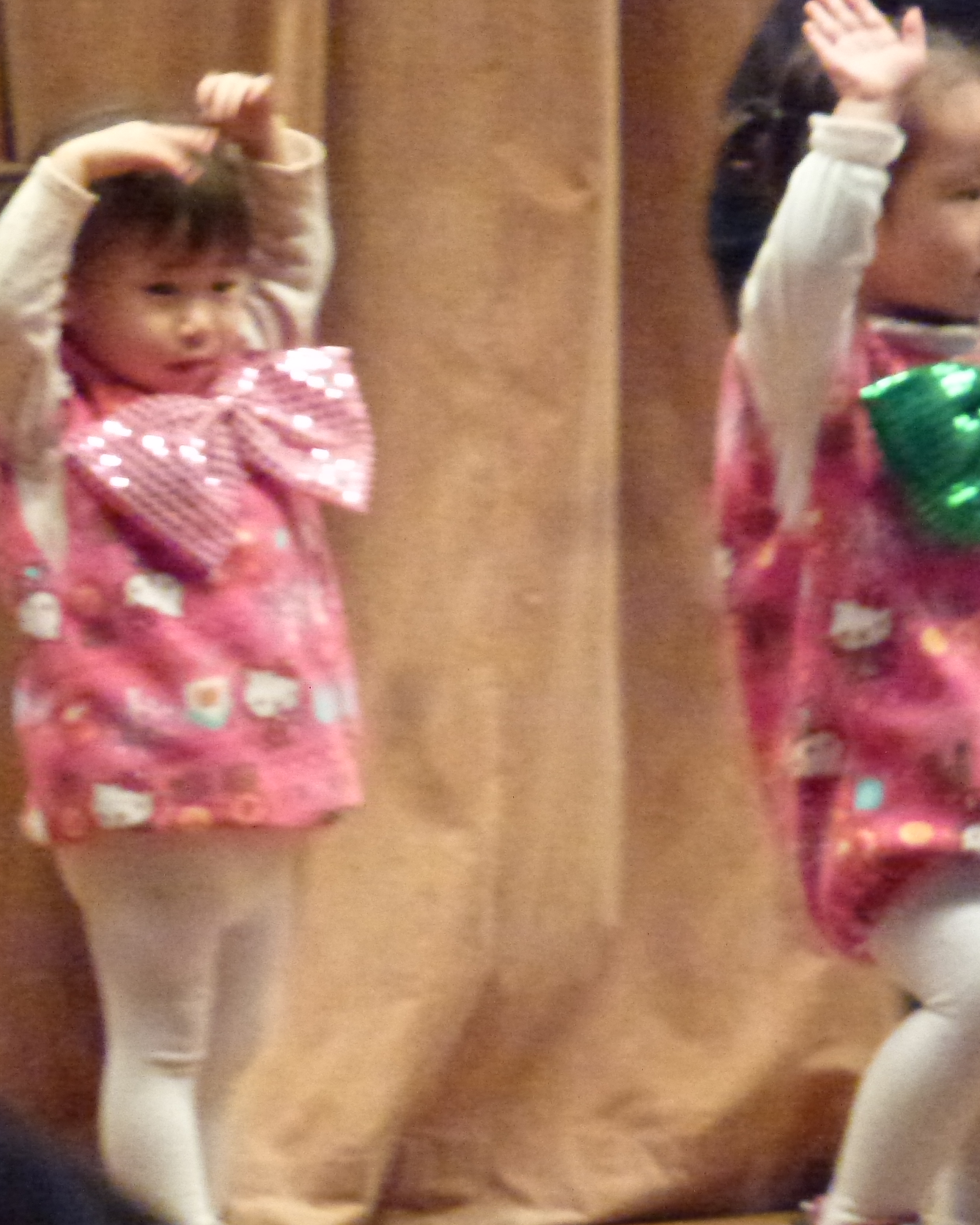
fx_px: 11601
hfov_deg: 4.8
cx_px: 564
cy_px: 610
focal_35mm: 320
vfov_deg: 6.0
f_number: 5.5
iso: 1600
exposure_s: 1/50
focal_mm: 38.3
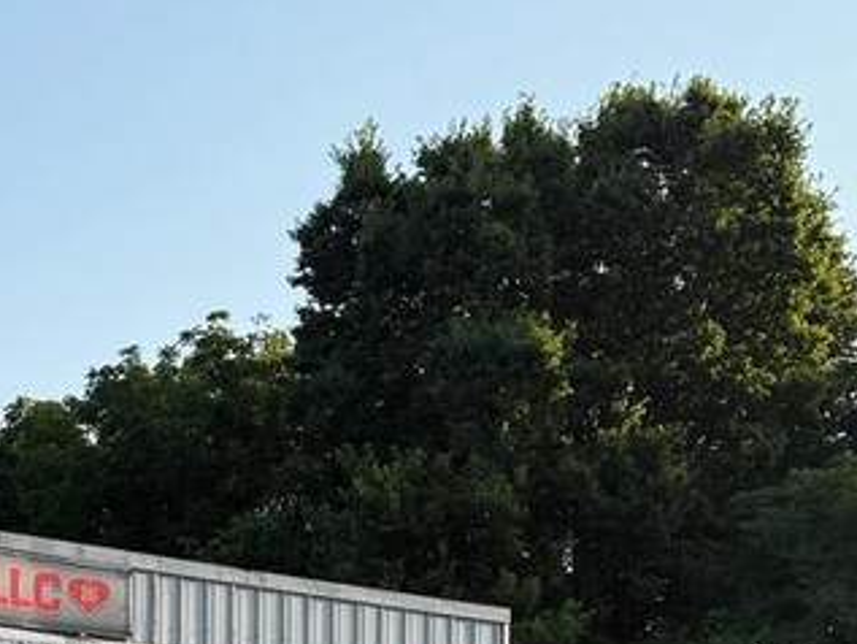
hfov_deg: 19.1
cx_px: -178
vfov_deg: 14.2
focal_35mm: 97
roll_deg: -1.0
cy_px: 988
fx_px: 2402
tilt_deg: +3.6
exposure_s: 1/2611
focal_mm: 6.76
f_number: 1.78
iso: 80
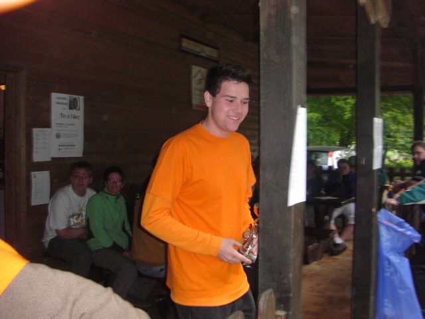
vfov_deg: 37.7
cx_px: 212
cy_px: 160
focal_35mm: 38
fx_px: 467
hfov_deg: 49.0
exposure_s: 1/60
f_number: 3.4
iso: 200
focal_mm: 6.3
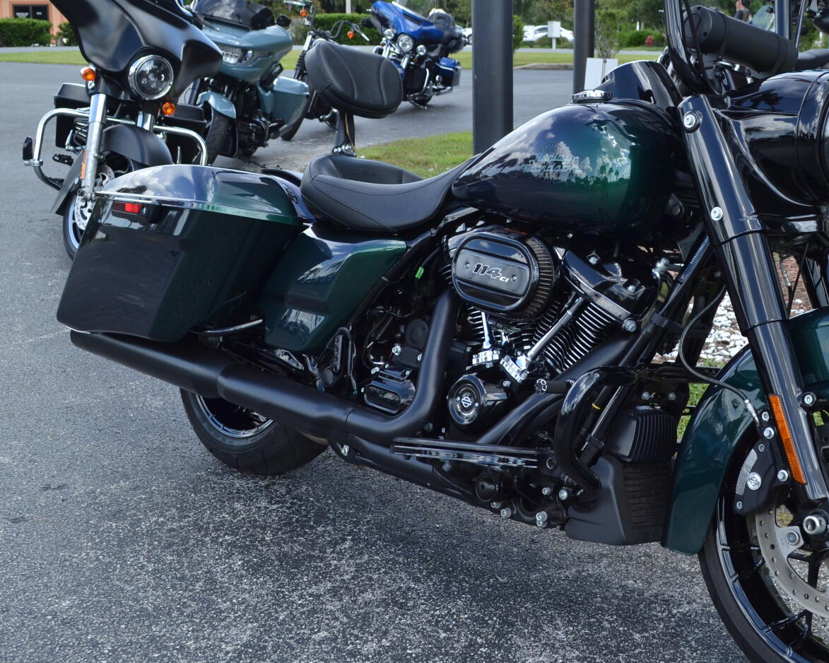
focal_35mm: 48
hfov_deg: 38.2
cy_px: 257
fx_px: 1177
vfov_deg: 31.3
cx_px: 571
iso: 100
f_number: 6.3
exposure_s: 1/160
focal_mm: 20
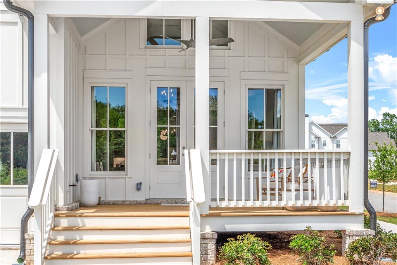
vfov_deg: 26.0
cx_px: 198
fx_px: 573
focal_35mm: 52
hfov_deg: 38.2
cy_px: 132
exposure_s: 1/800
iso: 250
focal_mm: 35
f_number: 9
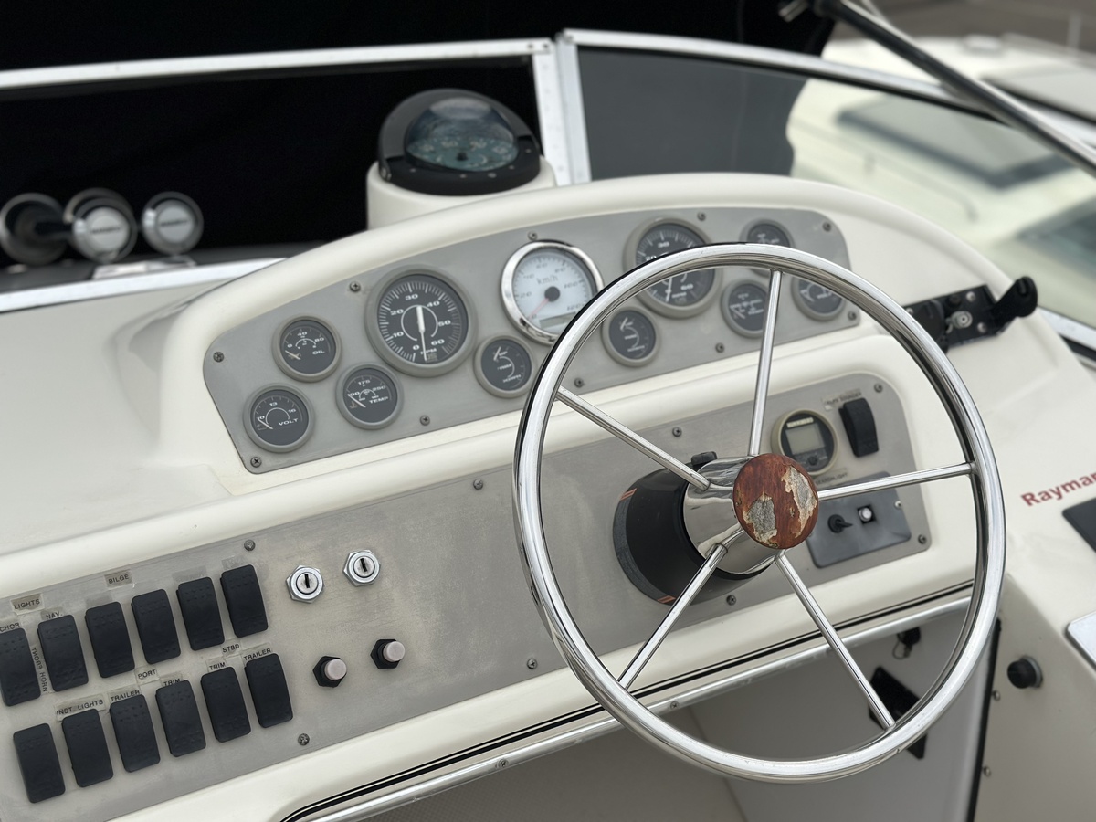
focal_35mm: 48
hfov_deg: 39.7
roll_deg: +0.6
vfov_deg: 30.3
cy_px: 411
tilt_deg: -27.2
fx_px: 1520
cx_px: 548
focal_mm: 6.86
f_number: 1.78
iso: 100
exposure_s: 1/4566
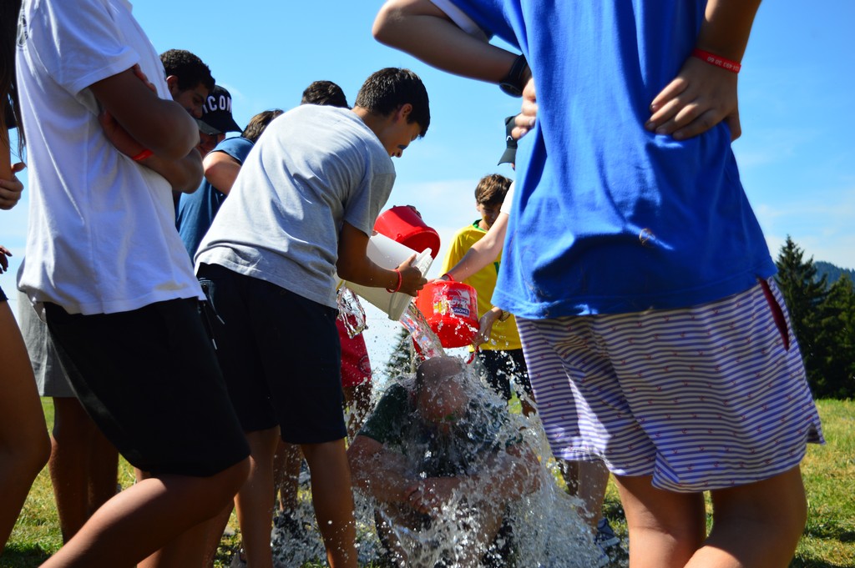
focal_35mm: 48
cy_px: 284
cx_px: 428
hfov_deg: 41.1
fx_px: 1139
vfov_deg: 28.0
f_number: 4.5
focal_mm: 32
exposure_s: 1/640
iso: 100
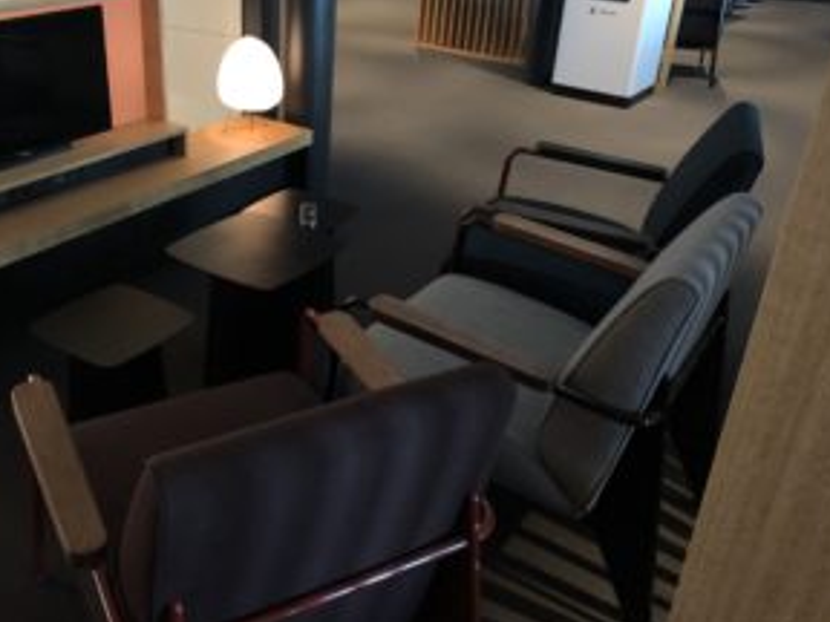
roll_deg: -2.1
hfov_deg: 52.2
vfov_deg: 40.5
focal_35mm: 35
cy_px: 245
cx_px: 326
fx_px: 839
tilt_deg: -25.8
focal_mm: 4
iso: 50
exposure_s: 1/15
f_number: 1.8
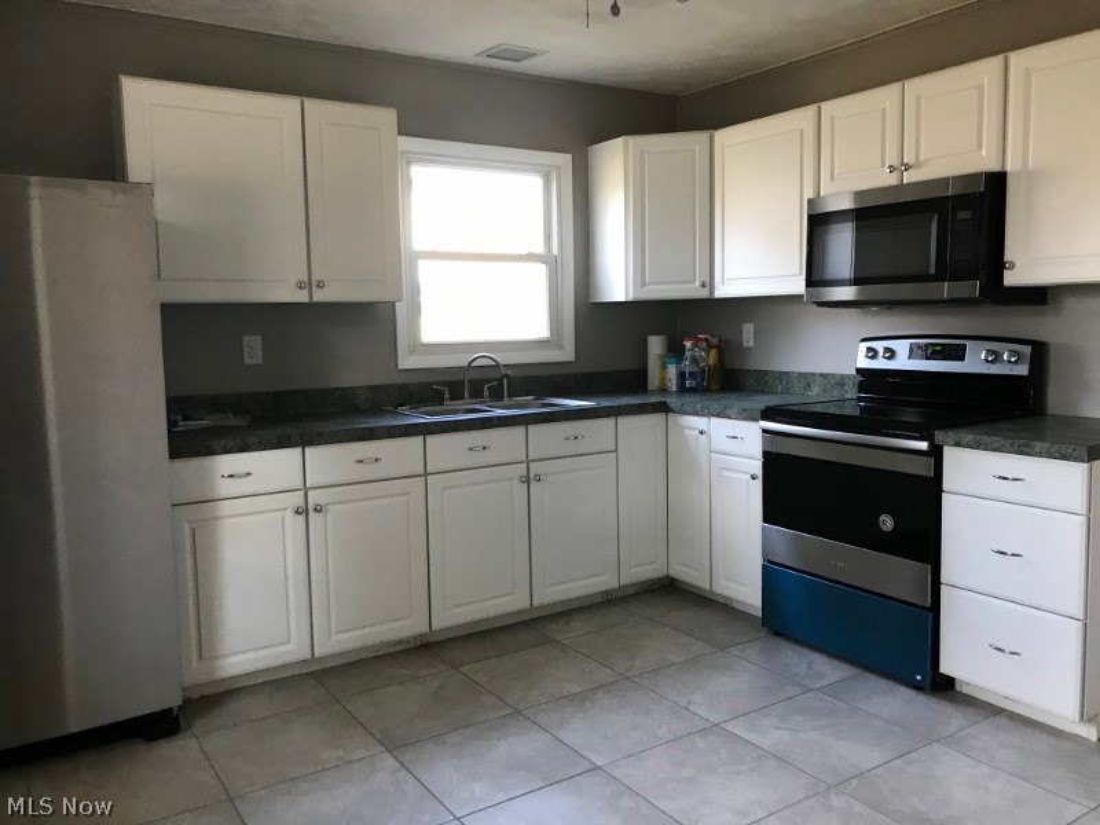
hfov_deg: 63.4
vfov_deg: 49.7
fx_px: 890
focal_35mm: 28
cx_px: 550
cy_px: 412
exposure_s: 1/17
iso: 40
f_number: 1.8
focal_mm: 3.99
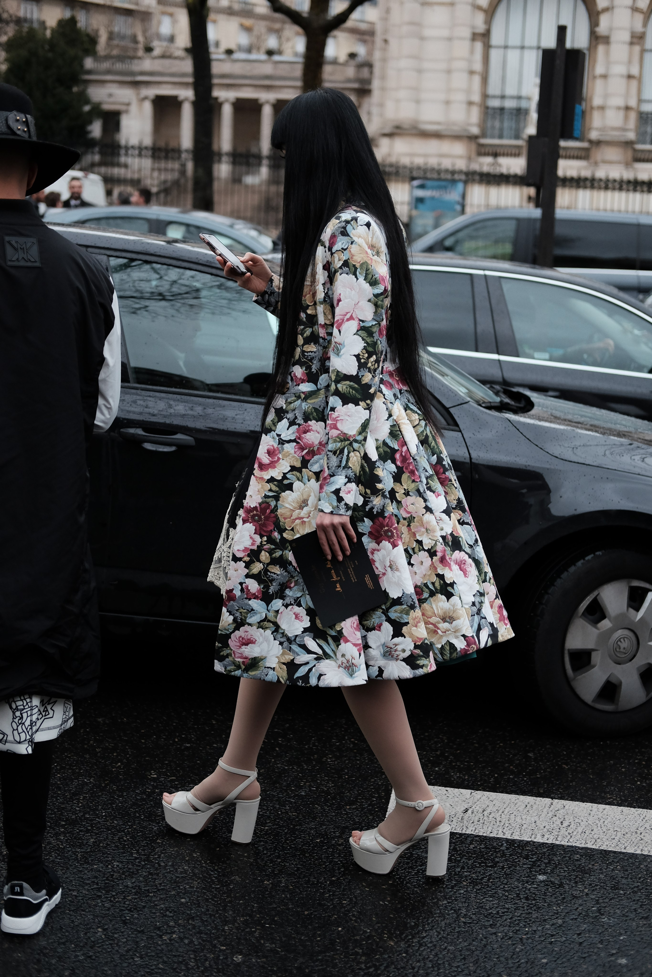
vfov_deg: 37.5
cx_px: 326
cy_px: 488
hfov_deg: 25.5
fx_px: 1440
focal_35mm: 53
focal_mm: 35
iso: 800
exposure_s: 1/1000
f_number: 2
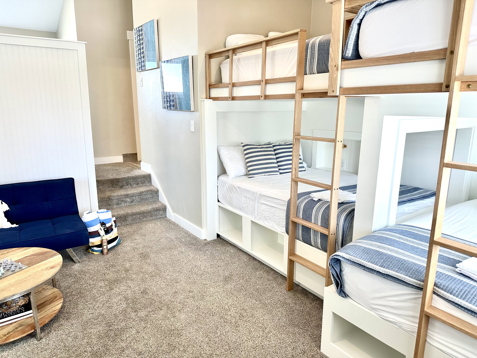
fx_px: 331
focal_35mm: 24
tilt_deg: -11.4
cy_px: 179
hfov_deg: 71.6
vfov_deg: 56.8
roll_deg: -0.4
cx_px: 238
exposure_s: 1/120
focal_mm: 6.86
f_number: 1.78
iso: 100
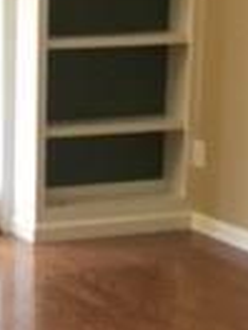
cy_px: 240
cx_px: -125
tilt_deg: -11.6
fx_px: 1347
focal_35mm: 141
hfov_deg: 10.2
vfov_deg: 14.0
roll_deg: +0.0
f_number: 2.2
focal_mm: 4.15
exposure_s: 1/15
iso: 50
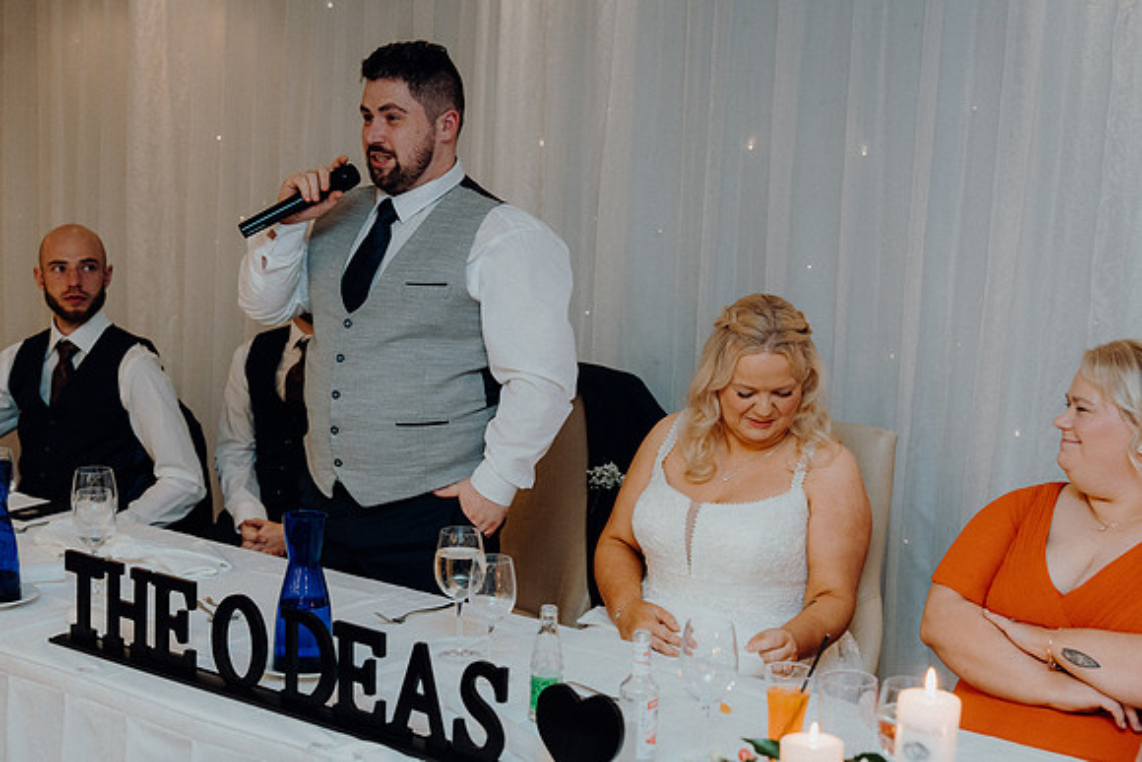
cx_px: 571
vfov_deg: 23.8
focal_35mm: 57
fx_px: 1809
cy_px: 381
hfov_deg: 35.0
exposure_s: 1/160
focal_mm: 57
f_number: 3.5
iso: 2500
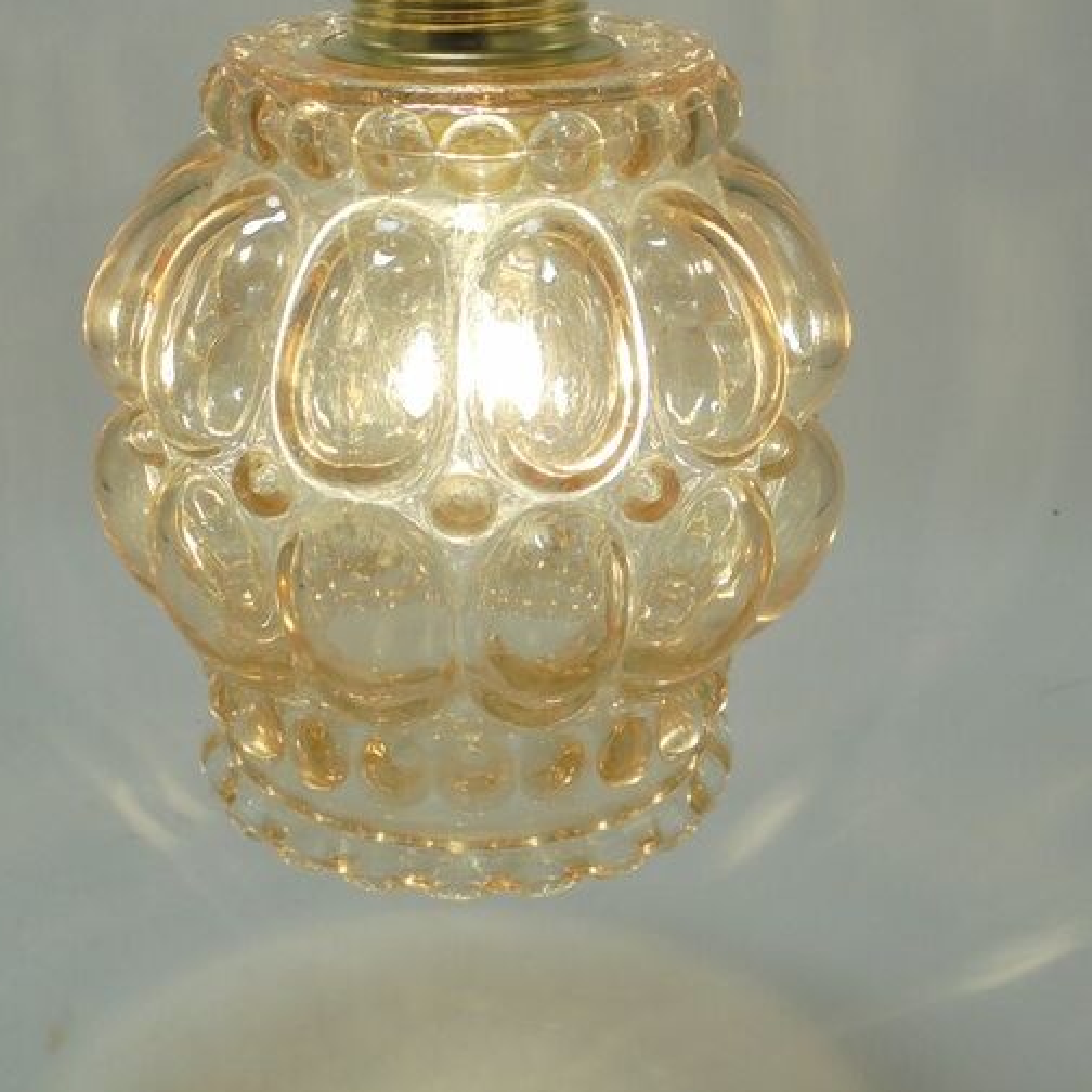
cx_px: 489
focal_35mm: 60
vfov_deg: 27.6
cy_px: 124
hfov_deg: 28.6
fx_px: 2141
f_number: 4.2
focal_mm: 6.9
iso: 100
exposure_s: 1/250
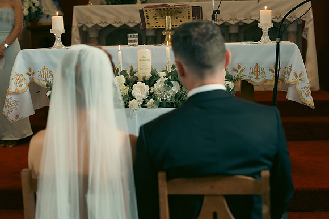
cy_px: 110
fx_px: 640
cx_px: 164
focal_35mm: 70
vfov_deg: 19.5
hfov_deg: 28.8
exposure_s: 1/200
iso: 2000
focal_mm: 70
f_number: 3.5
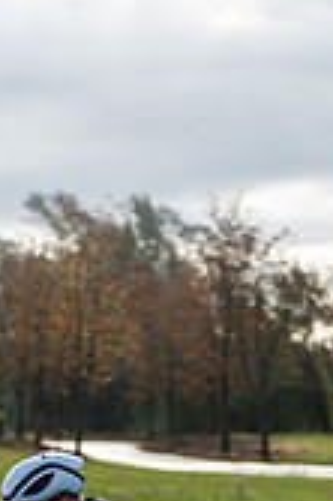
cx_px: 57
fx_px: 2628
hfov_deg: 7.2
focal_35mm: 189
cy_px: 600
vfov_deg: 10.7
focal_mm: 70
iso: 100
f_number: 2.8
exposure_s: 1/1600
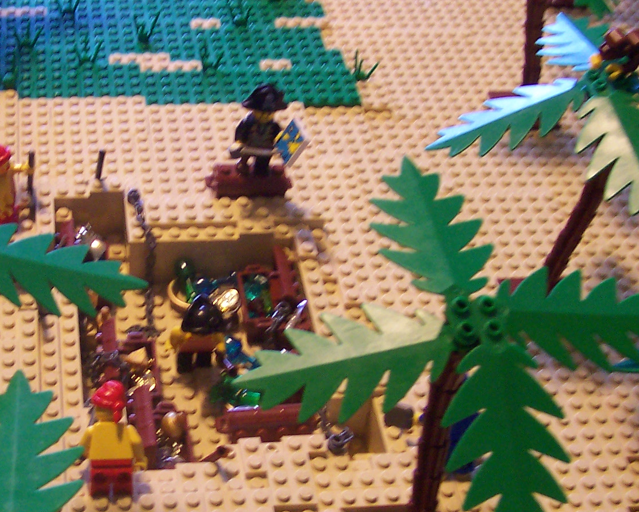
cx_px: 164
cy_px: 315
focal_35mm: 66
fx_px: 1248
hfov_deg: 28.3
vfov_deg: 23.1
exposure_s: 1/10
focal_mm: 5.6
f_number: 2.8
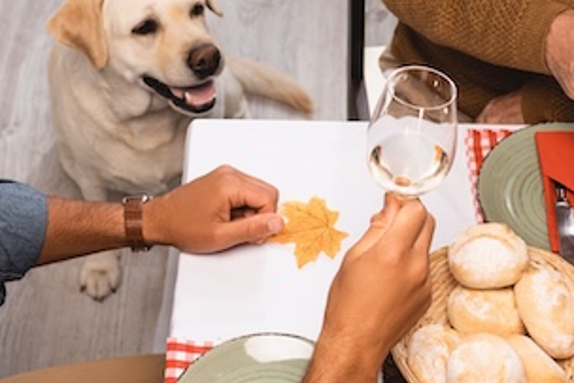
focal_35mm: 92
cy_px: 45
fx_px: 1468
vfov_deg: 14.7
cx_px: 423
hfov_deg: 22.0
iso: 250
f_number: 3.5
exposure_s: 1/200
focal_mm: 35
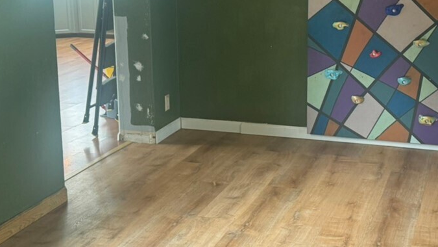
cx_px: 252
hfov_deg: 33.8
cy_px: 86
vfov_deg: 19.4
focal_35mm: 62
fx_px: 720
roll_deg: +0.7
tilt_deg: -10.1
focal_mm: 6.76
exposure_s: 1/60
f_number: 1.78
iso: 200
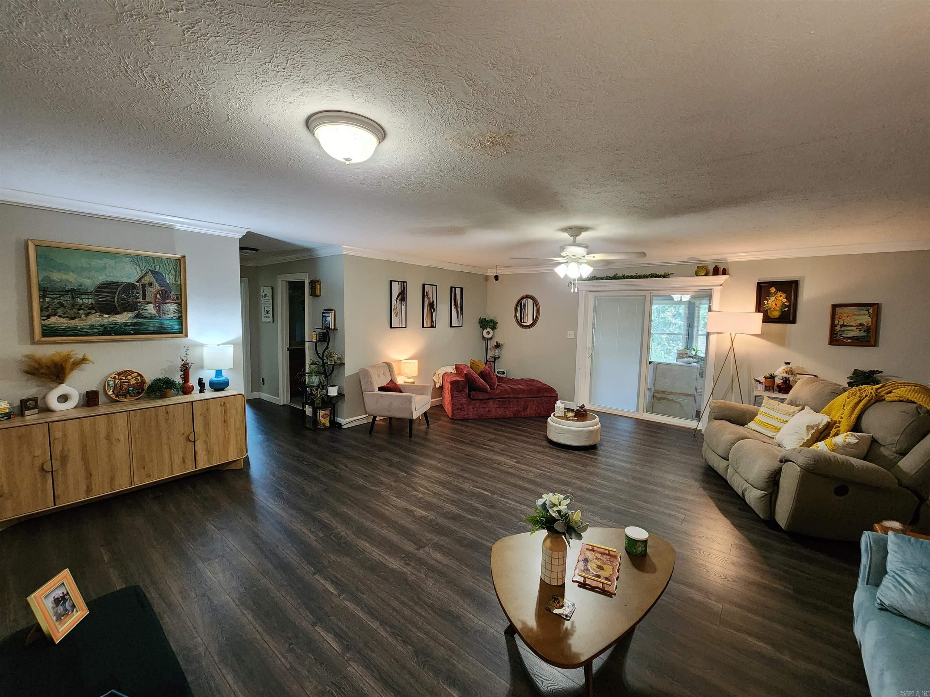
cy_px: 348
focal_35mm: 13
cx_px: 465
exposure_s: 1/60
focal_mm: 2.2
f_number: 2.2
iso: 400
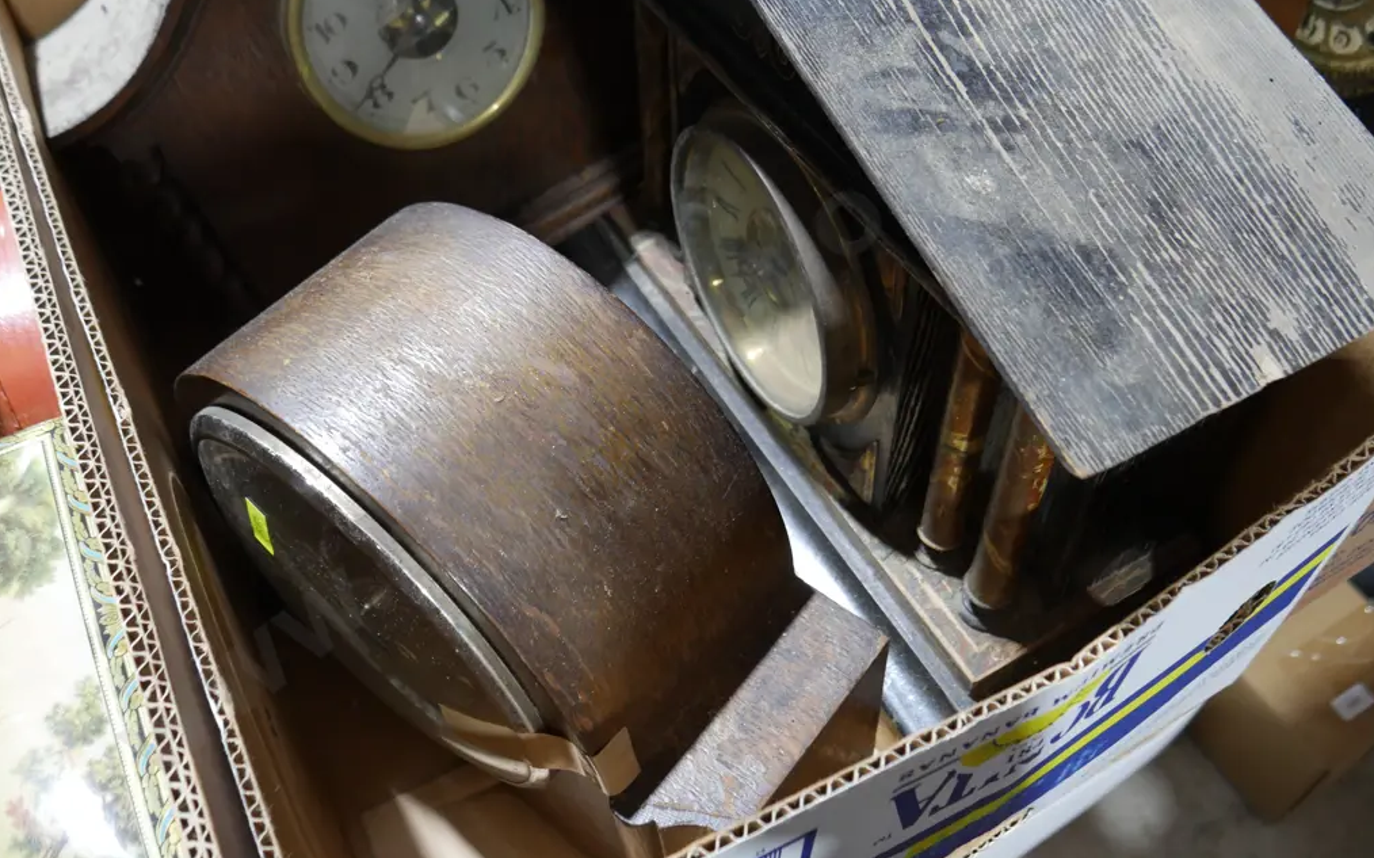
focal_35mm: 30
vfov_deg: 41.6
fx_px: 1123
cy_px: 344
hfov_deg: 62.9
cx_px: 686
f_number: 4
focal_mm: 14
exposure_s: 1/60
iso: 800
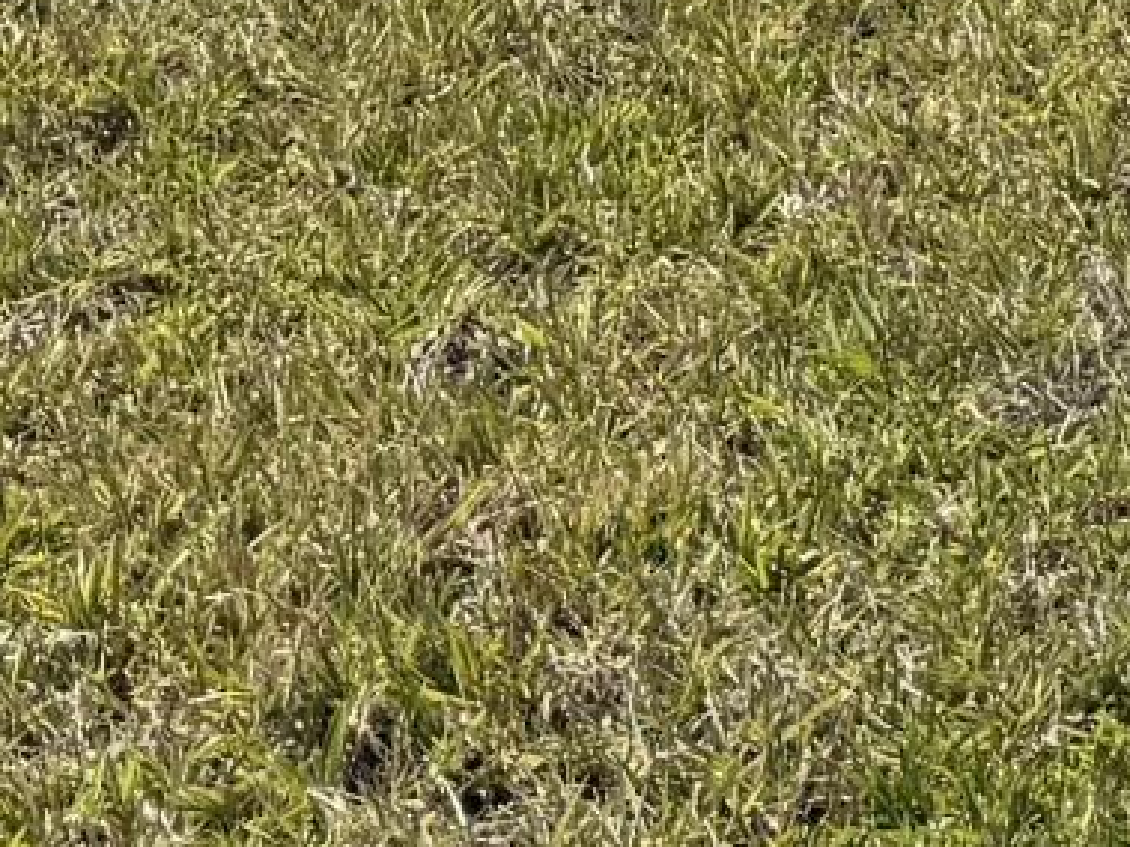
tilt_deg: +5.1
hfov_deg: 10.4
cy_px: -2416
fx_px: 6200
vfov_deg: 6.5
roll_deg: +0.4
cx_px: 1035
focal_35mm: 190
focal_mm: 6.76
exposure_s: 1/7937
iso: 80
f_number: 1.78
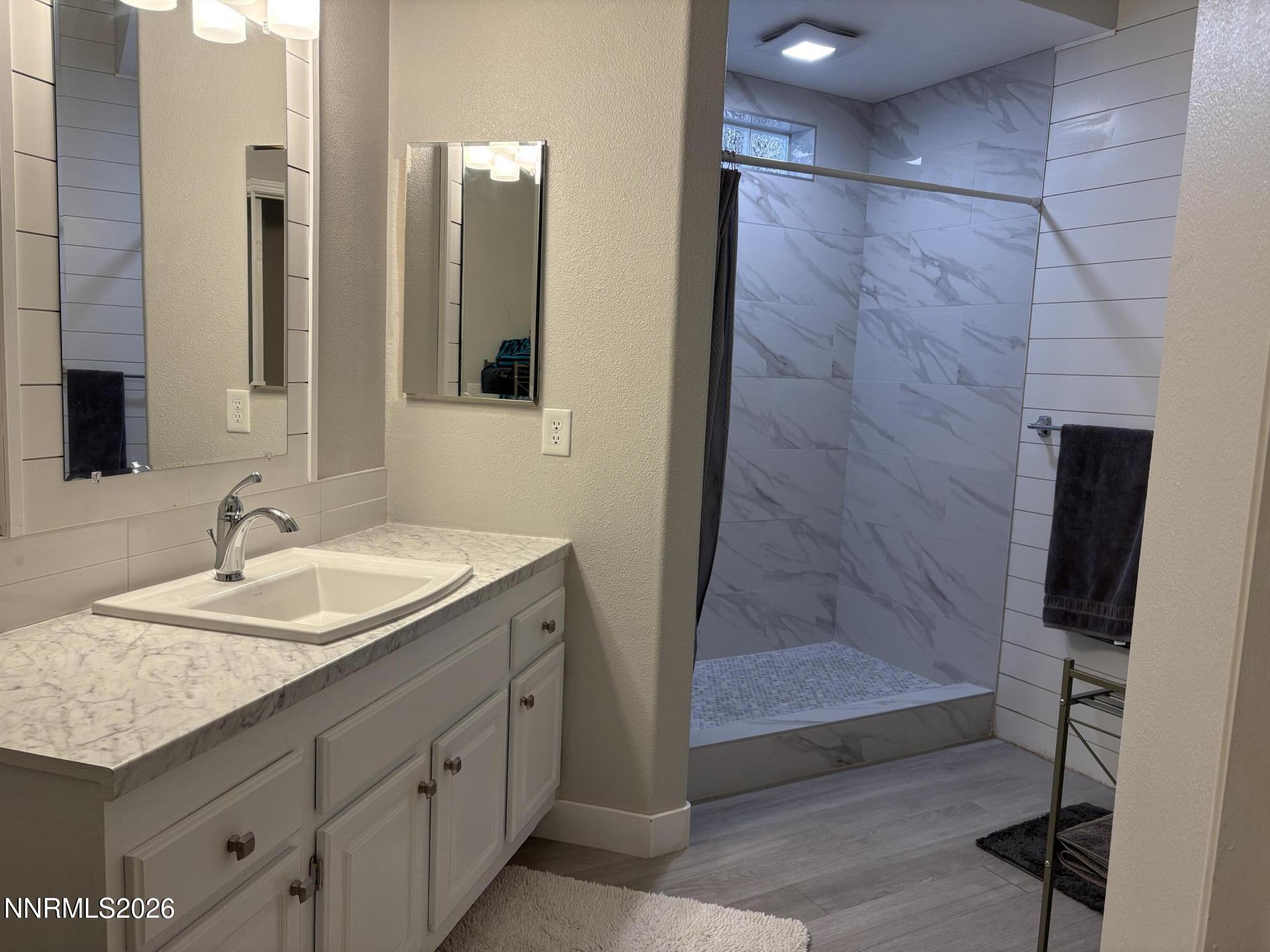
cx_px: 635
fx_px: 954
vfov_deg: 53.1
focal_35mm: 26
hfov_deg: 67.3
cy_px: 476
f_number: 1.6
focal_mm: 5.96
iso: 80
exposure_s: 1/120
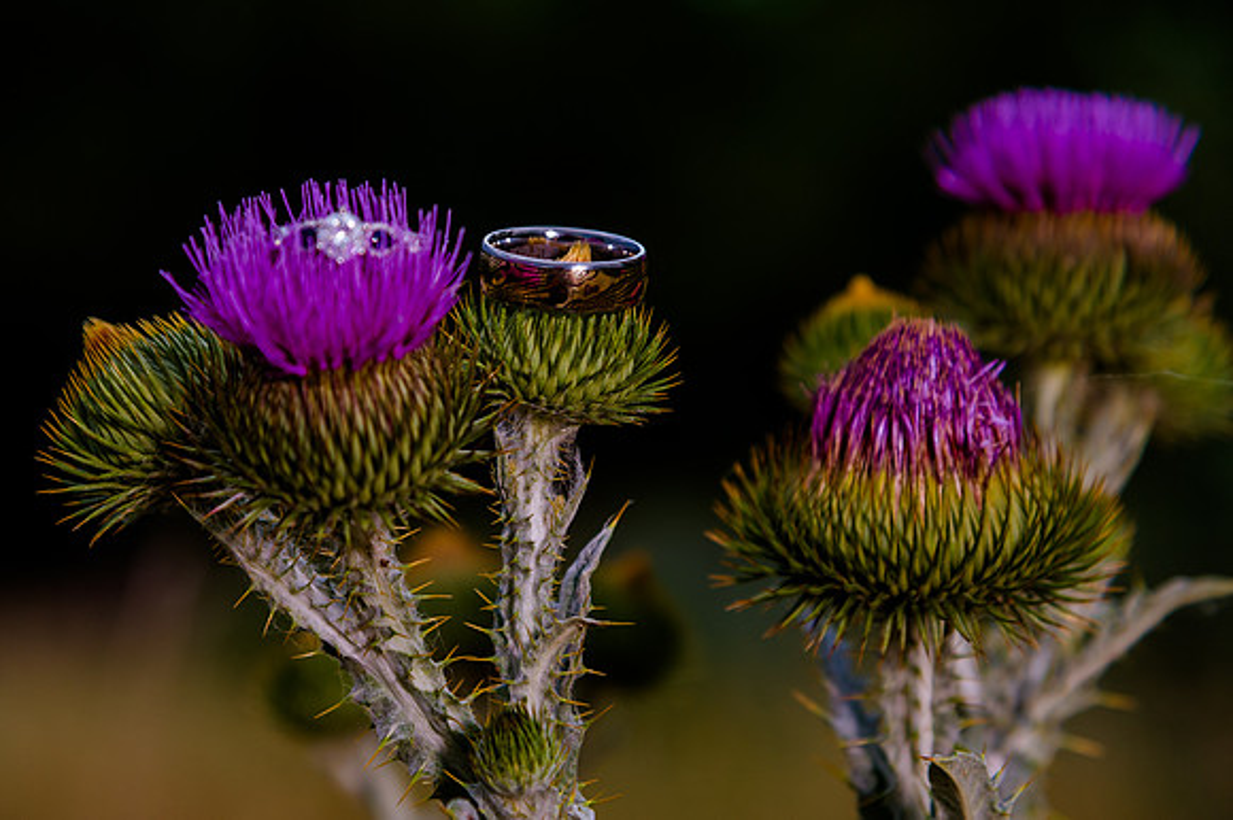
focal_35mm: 142
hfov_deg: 14.4
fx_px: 4875
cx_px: 501
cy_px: 361
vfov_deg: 9.6
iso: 800
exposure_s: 1/250
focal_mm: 120
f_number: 5.6
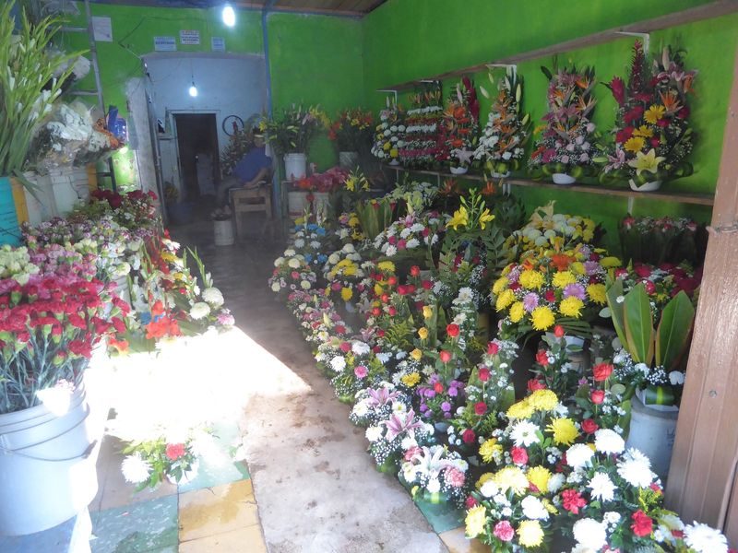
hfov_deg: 69.4
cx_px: 369
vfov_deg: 54.9
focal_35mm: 25
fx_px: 533
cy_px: 276
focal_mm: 4.3
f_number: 3.3
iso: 400
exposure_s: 1/25
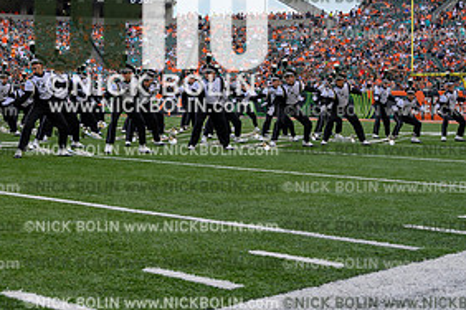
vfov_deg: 18.9
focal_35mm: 71
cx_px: 150
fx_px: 919
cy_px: 35
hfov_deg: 28.2
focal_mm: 34.5
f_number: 7.1
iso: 80
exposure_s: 1/100
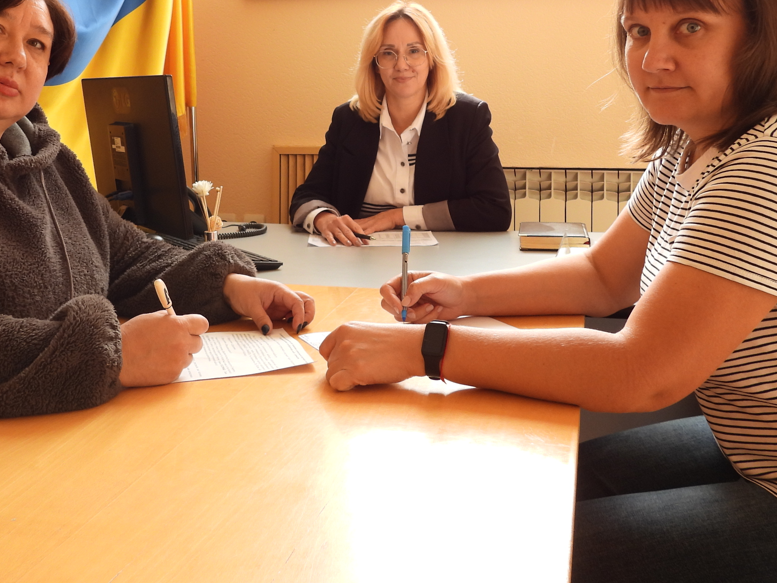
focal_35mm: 41
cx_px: 297
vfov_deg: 34.2
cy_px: 124
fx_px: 920
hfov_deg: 45.4
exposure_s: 1/100
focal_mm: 4.3
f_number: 2.8
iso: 100
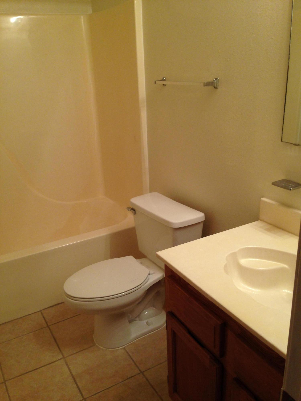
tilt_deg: -19.8
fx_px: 383
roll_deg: +0.6
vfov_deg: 55.4
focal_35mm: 33
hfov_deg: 42.9
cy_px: 200
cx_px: 150
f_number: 2.4
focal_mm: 4.12
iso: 64
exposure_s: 1/20
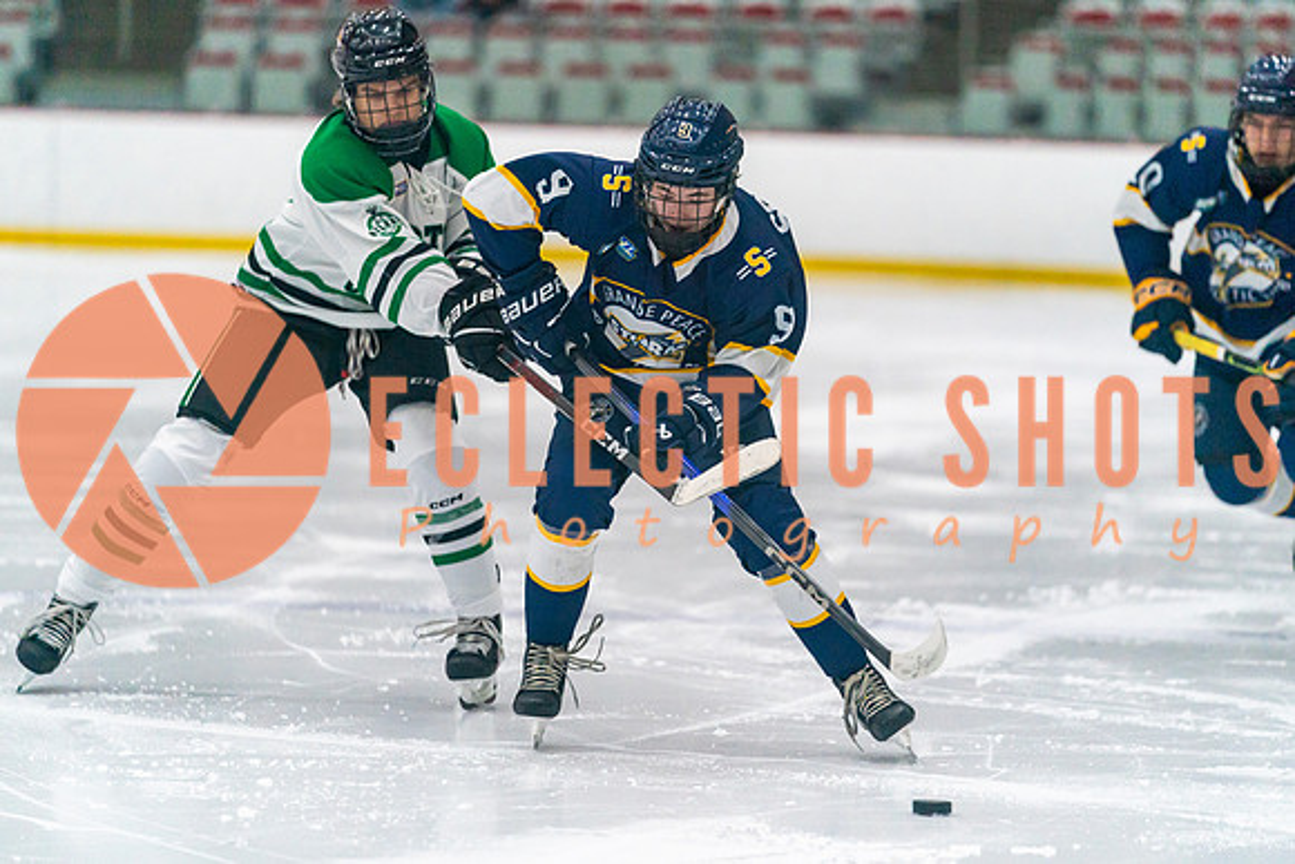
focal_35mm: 200
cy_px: 432
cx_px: 648
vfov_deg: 6.9
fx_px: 7196
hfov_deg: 10.3
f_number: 2.8
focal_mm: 200
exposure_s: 1/1600
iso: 4000
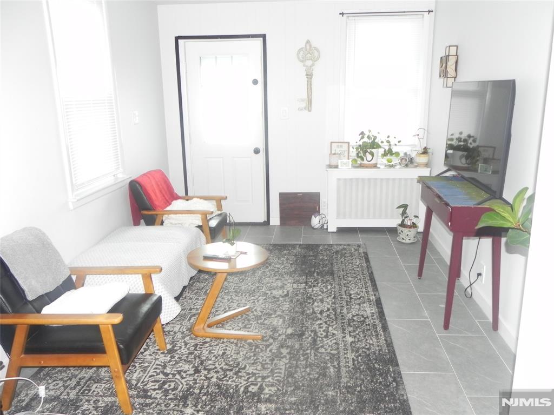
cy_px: 208
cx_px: 277
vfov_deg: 48.2
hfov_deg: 61.7
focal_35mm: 29
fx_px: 464
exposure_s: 1/30
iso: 209
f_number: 2.8
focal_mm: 5.2
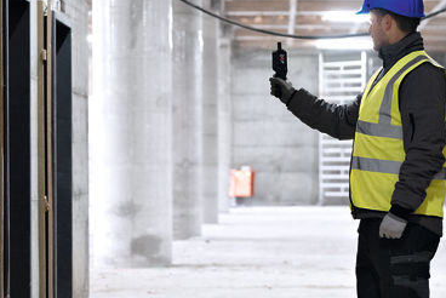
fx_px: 1885
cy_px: 194
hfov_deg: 13.4
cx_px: 408
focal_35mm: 152
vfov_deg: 9.0
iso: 3200
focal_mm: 70
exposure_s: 1/125
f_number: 2.8
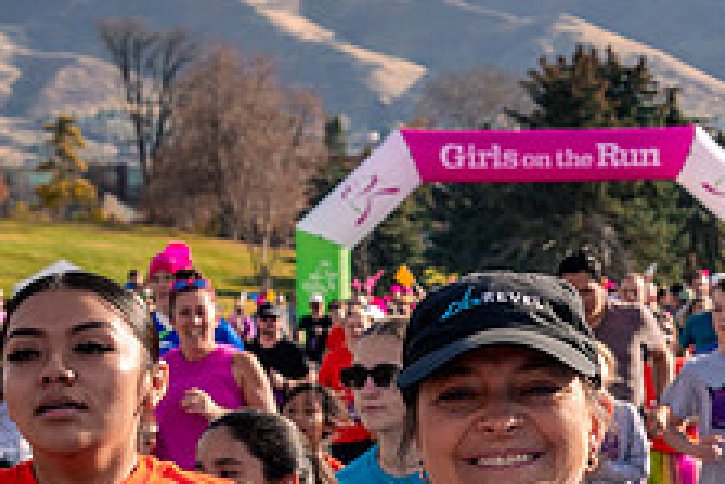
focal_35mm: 188
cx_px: 717
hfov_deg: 10.8
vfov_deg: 7.3
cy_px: 489
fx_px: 3788
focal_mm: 62
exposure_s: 1/1000
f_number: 10
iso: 800
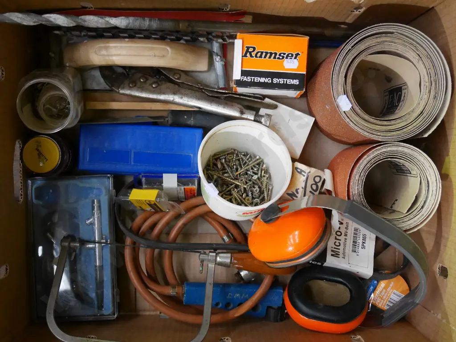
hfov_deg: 42.9
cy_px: 171
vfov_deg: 32.9
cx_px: 228
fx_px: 580
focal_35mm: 44
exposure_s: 1/20
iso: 3200
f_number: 4.8
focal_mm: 22
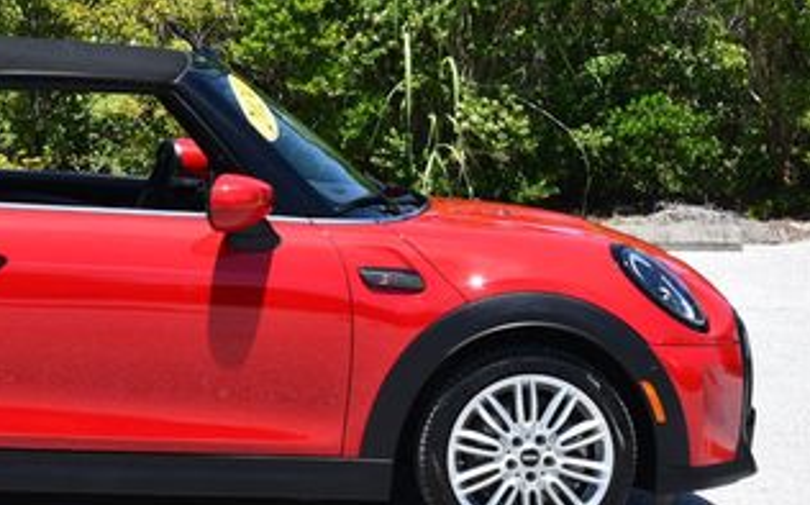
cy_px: 154
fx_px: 4015
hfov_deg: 11.5
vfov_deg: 7.2
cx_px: 92
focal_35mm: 182
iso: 140
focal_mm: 44
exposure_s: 1/250
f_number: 8
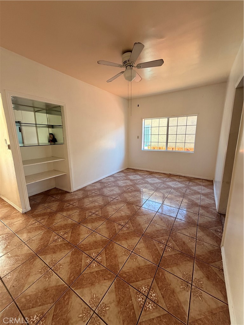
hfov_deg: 85.7
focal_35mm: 14
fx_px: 132
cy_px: 162
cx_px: 122
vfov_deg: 102.1
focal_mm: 2.22
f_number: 2.2
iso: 250
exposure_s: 1/121
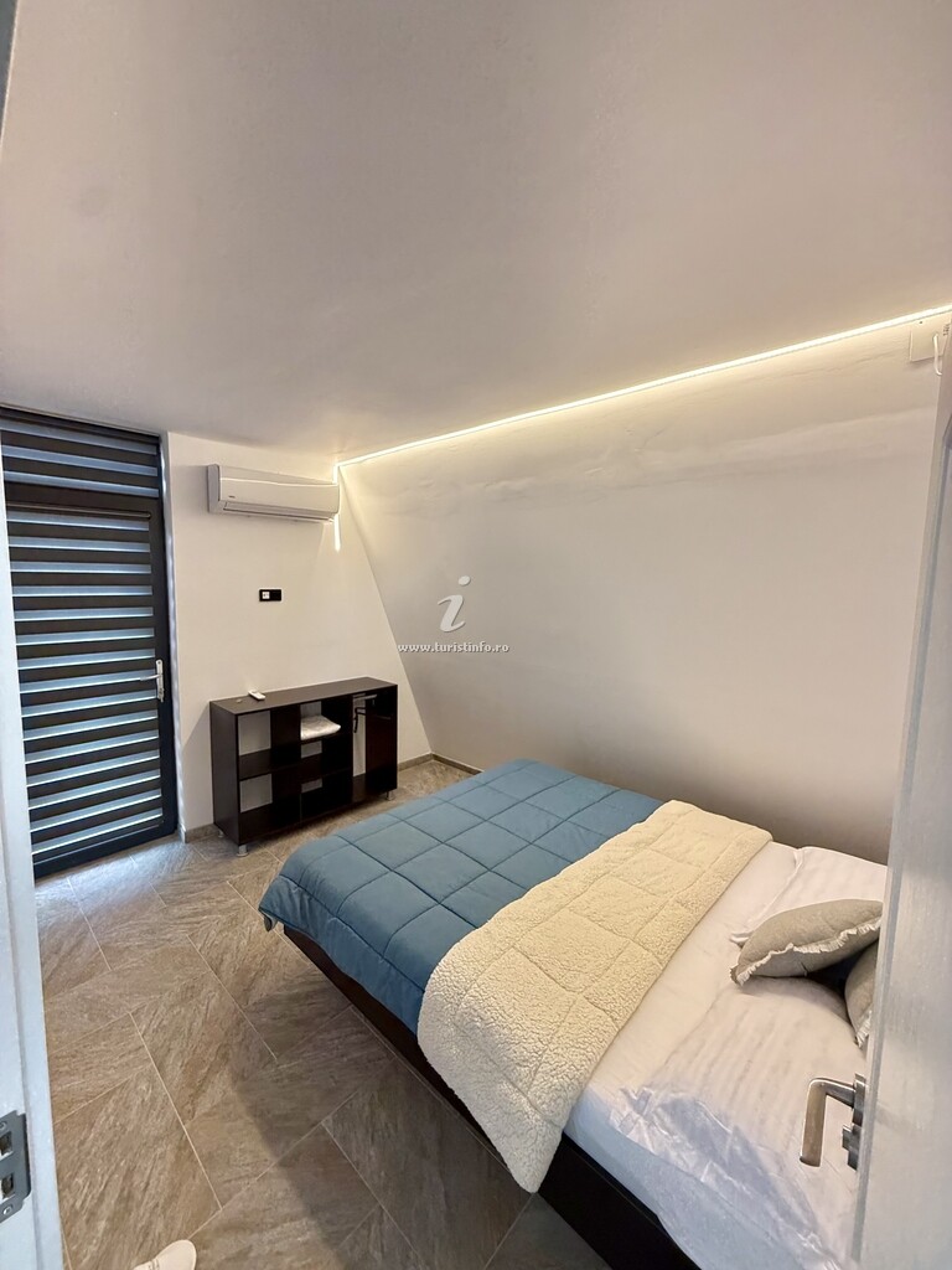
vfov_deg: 102.1
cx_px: 476
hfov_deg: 85.7
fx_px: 513
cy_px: 635
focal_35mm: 14
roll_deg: -2.2
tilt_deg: -5.6
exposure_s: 1/100
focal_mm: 2.22
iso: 500
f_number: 2.2
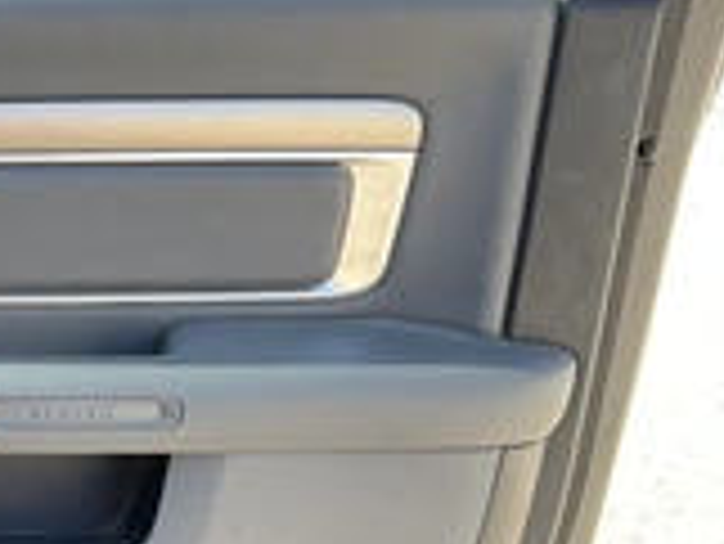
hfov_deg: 24.6
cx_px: -135
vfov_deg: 20.0
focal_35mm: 72
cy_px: 517
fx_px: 1507
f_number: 1.8
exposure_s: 1/122
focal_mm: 3
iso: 20
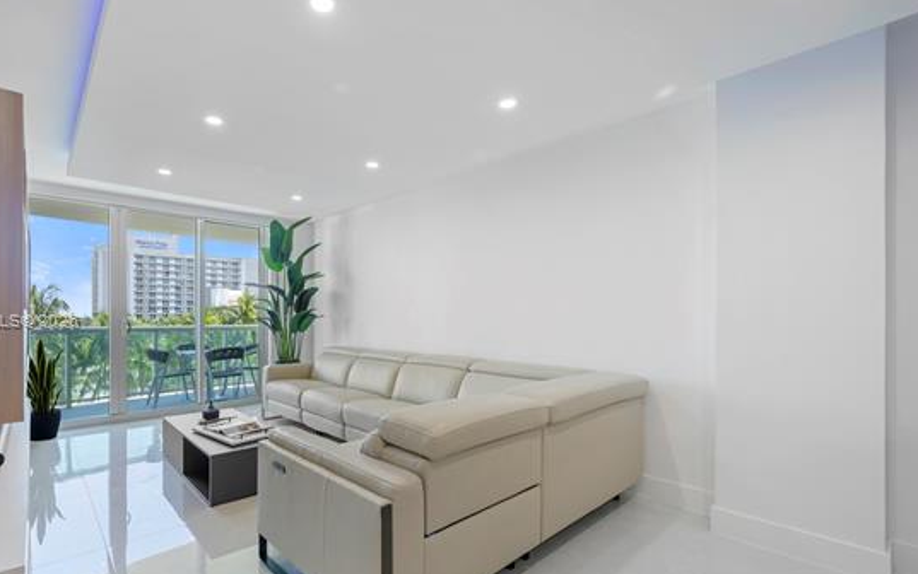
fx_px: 425
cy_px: 321
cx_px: 391
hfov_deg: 93.7
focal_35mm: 17
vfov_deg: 67.8
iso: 100
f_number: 8
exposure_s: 1/6
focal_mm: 14
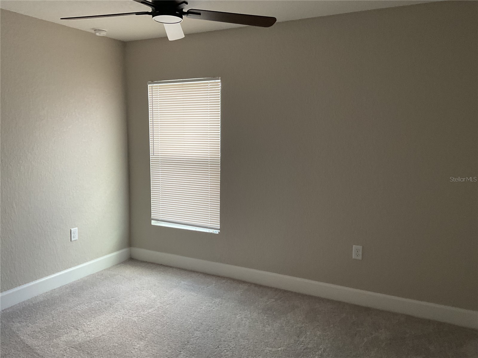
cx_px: 239
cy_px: 179
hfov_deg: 61.7
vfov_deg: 48.2
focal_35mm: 29
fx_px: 400
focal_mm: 3
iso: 125
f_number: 1.8
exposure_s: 1/60
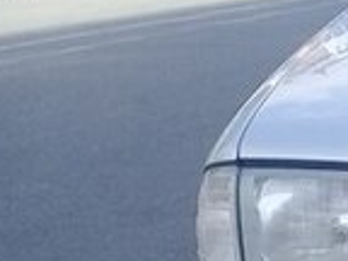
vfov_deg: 10.3
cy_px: 291
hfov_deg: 12.1
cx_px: 723
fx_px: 1428
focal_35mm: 142
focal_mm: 3.3
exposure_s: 1/492
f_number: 2.2
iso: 50
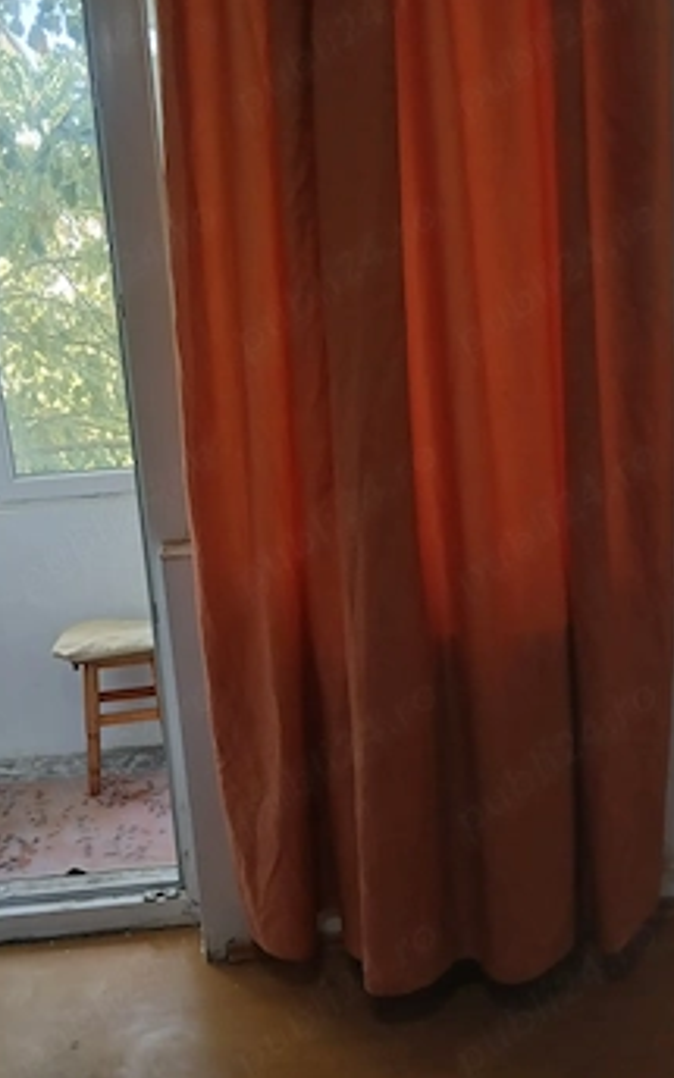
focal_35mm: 32
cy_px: 570
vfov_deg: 59.6
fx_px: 940
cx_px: 226
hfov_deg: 39.0
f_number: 1.8
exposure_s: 1/50
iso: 160
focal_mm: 3.98
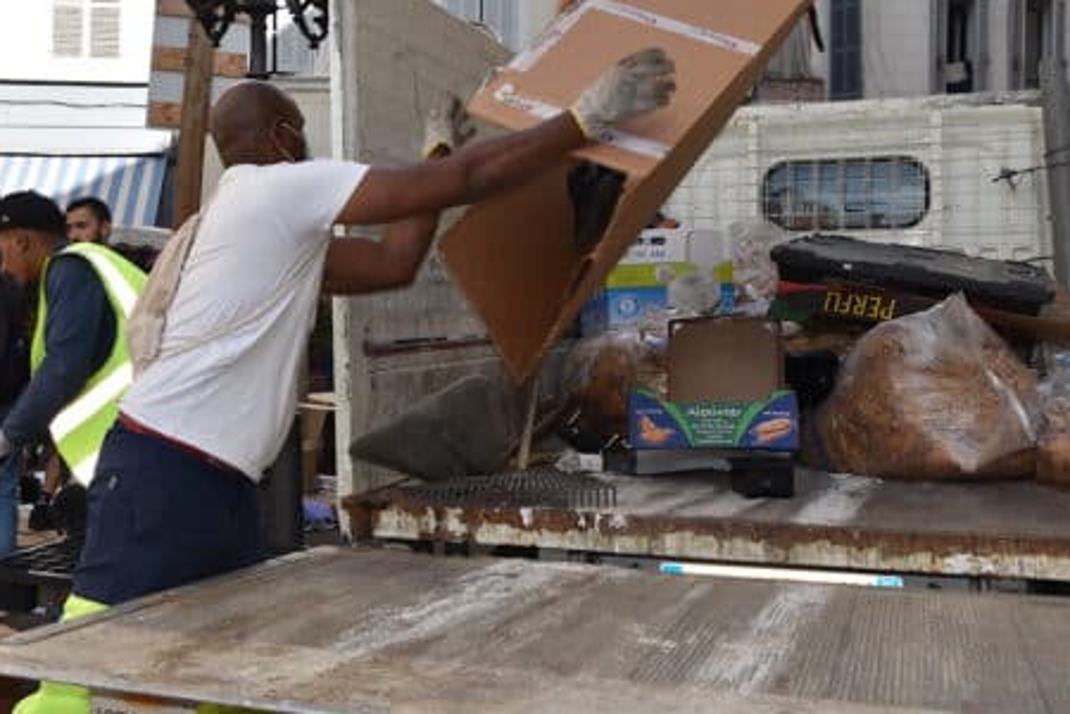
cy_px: 338
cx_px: 399
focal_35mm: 44
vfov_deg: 30.5
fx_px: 1308
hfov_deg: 44.1
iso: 100
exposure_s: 1/200
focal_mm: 22
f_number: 7.1
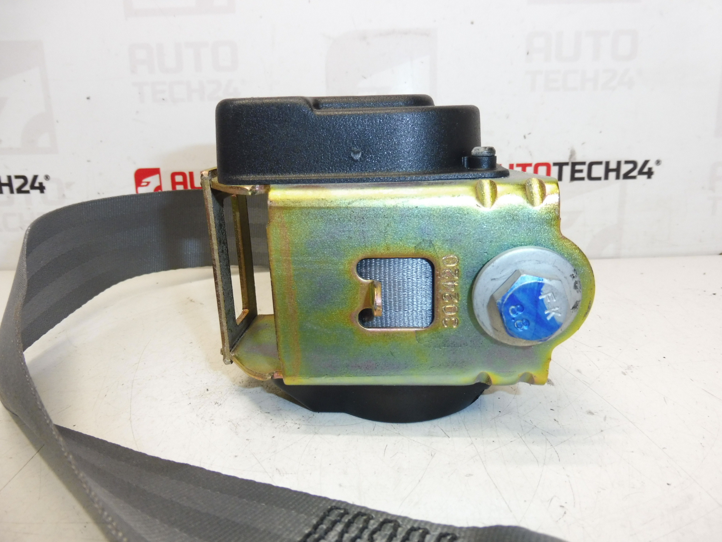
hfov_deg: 71.6
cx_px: 361
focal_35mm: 24
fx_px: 501
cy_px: 271
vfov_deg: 56.8
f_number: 3.5
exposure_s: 1/60
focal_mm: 4.3
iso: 200
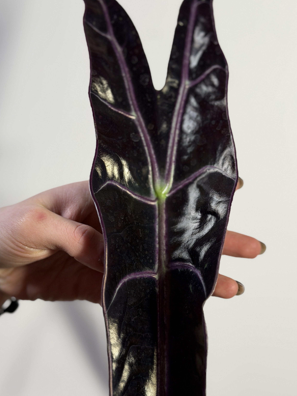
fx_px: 675
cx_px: 152
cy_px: 227
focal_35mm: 59
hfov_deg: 24.8
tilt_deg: -13.6
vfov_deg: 32.6
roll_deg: +1.4
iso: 64
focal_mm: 6.76
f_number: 1.78
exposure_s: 1/100
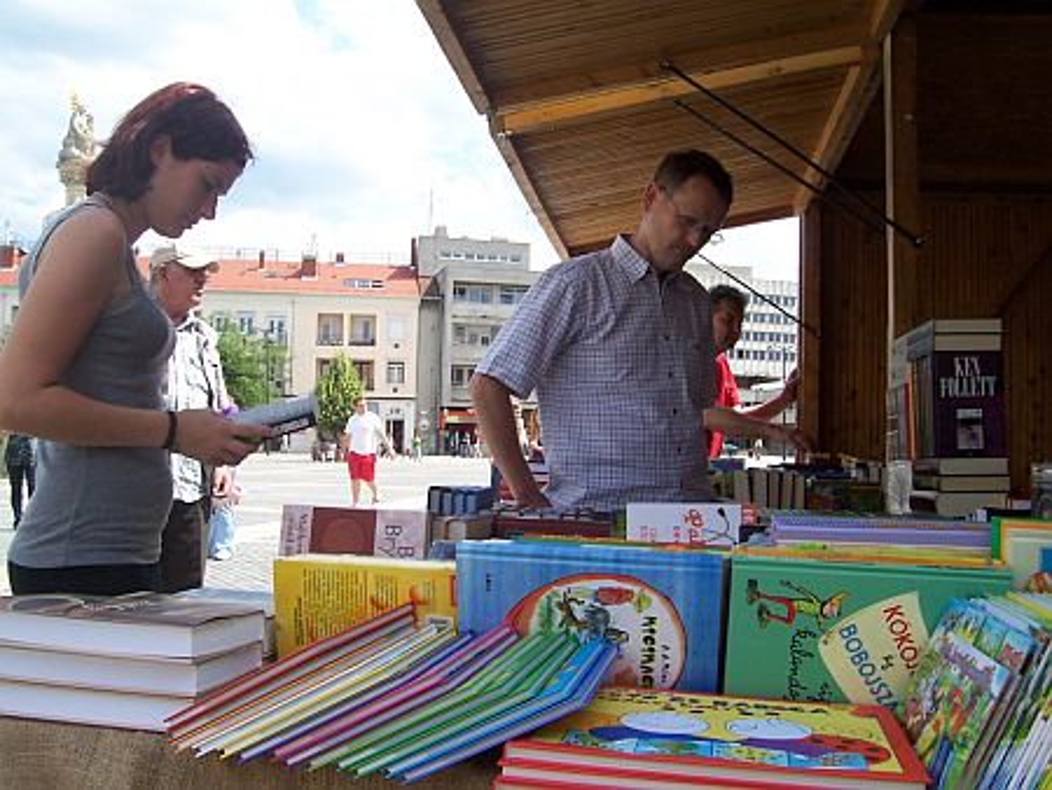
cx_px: 526
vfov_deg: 41.8
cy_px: 395
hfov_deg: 53.9
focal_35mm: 34
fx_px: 1034
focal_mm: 5.6
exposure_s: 1/250
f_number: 5.6
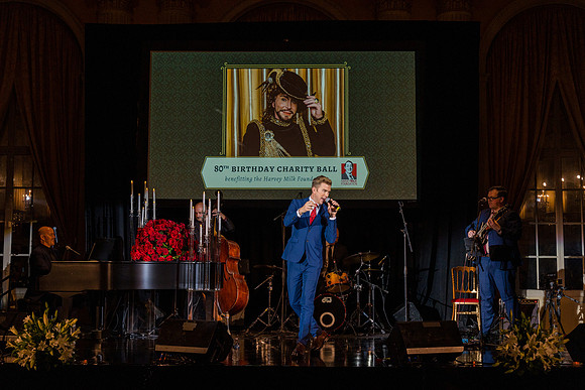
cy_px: 195
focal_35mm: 45
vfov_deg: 29.9
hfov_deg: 43.6
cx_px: 292
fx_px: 731
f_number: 5.6
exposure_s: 1/200
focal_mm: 45
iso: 800
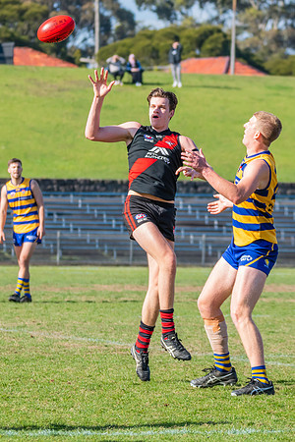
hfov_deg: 4.5
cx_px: 120
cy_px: 179
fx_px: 3767
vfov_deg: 6.7
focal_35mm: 306
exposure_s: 1/1600
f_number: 5.6
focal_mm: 150
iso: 500
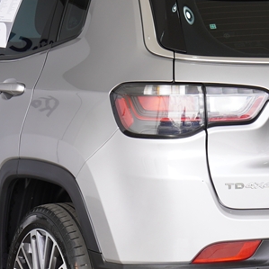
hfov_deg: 10.5
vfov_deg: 10.5
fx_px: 1459
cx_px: 190
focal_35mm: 166
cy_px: 144
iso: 100
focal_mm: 38
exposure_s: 1/100
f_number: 5
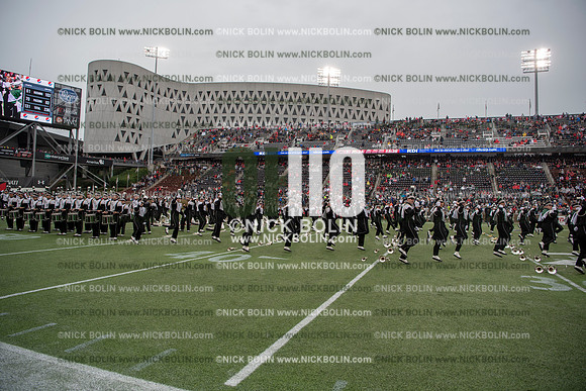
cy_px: 196
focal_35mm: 24
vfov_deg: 53.2
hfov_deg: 73.7
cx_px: 293
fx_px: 391
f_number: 3.5
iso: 250
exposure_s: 1/800
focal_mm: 24
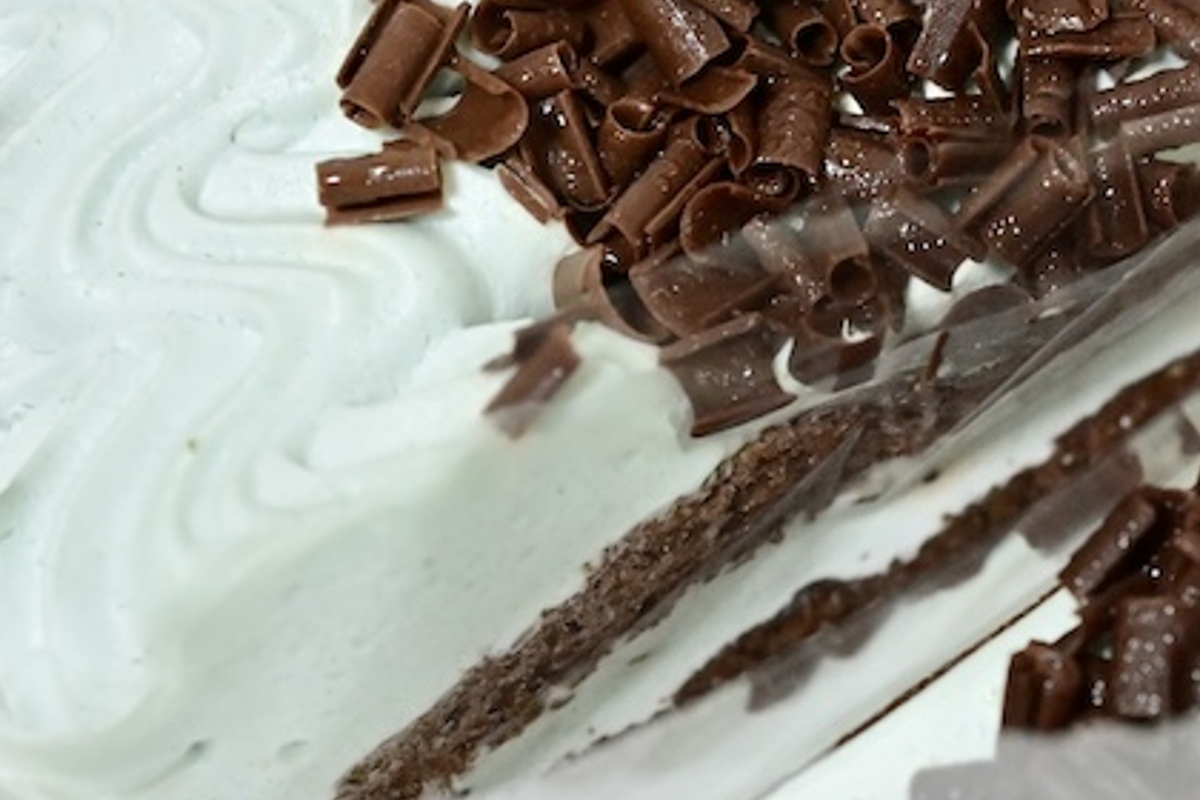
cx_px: 1097
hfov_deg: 14.2
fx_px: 4766
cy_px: 464
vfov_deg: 9.6
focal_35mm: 143
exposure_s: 1/160
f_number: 5
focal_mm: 60
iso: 6400
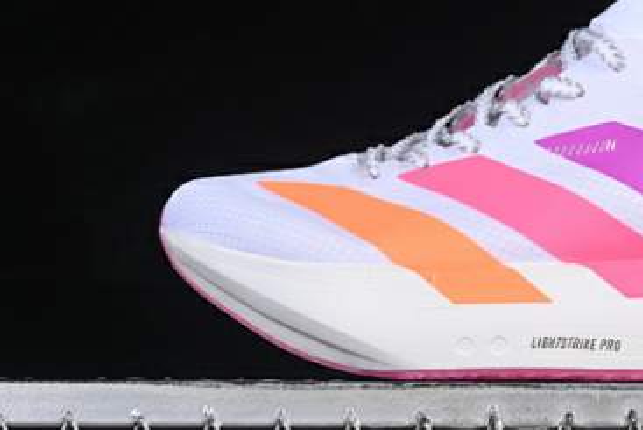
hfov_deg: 13.6
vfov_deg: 9.2
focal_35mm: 149
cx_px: 611
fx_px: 2662
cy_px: 116
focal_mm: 50
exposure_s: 1/80
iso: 160
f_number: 8
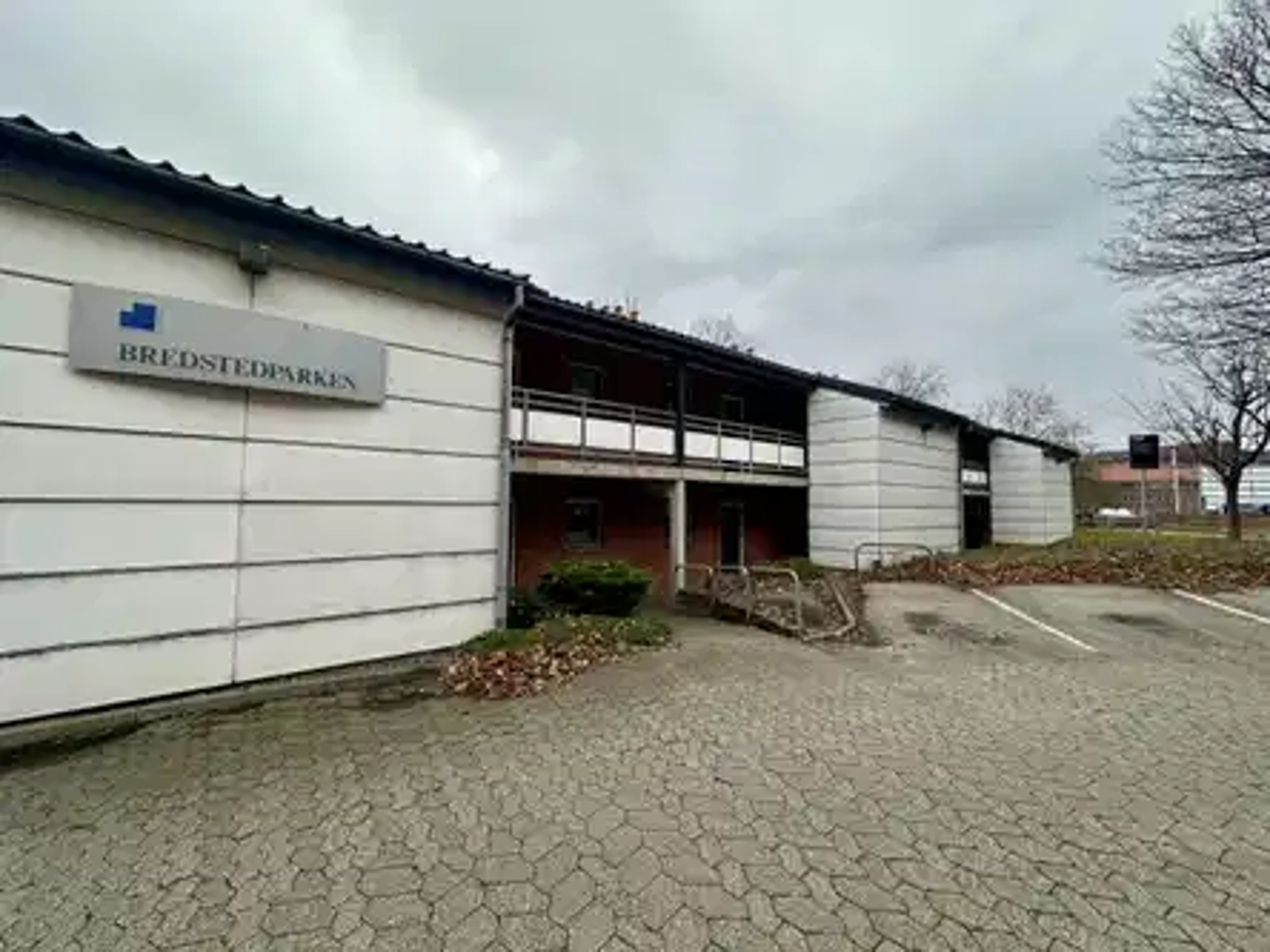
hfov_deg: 102.1
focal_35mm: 14
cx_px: 635
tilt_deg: +3.1
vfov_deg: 85.7
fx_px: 514
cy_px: 476
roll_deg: -0.3
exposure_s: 1/99
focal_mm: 2.22
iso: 64
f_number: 2.2
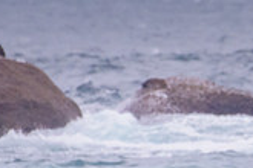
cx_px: 413
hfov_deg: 1.0
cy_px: 204
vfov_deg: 0.6
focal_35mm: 2154
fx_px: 15137
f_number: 5.6
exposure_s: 1/2000
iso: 1000
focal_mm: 500
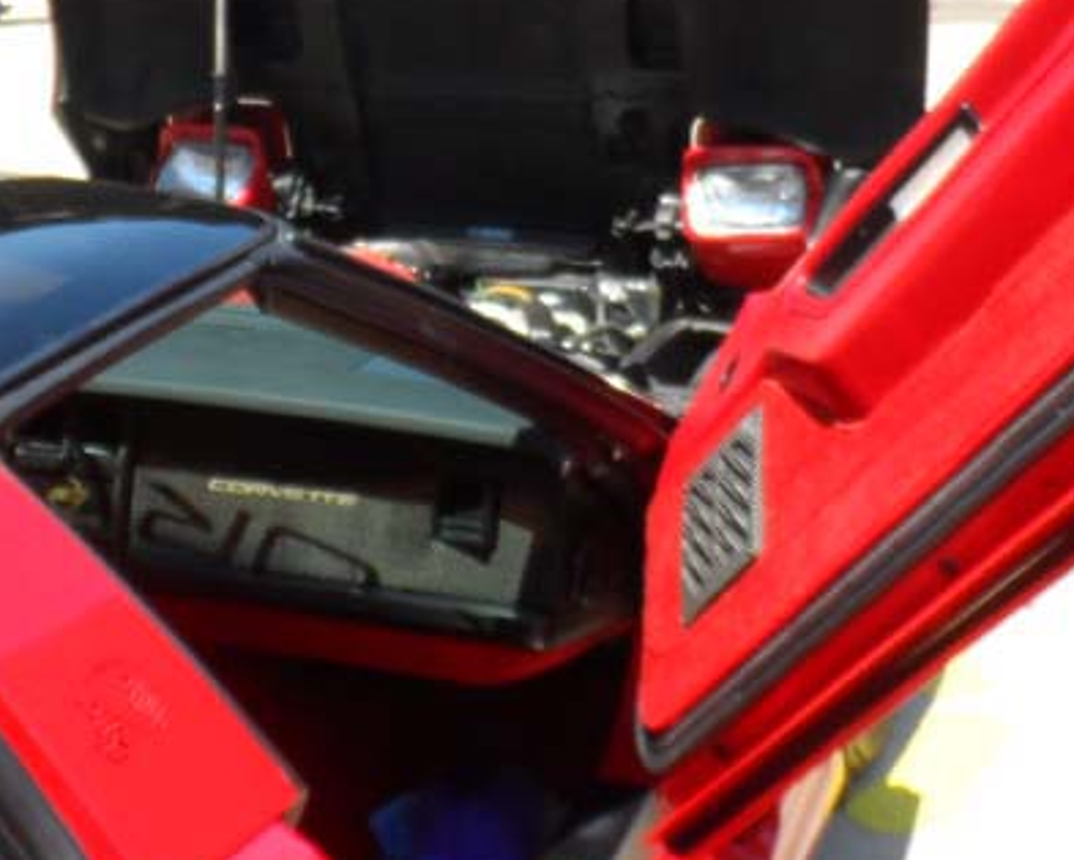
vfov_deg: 24.2
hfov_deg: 30.5
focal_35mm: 61
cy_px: 68
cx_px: 281
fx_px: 1940
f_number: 3.2
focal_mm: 4
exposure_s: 1/500
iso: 80
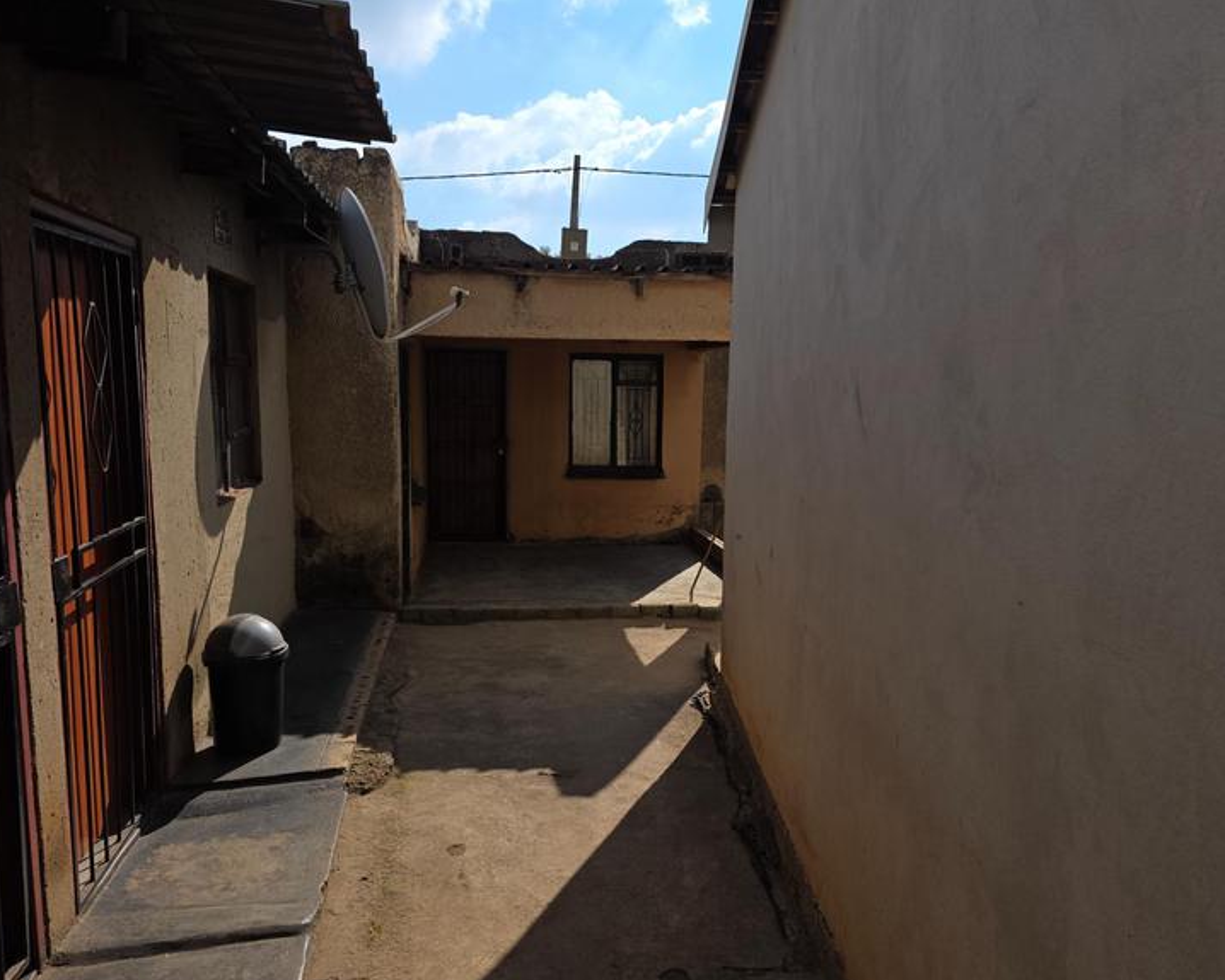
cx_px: 630
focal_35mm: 25
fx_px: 907
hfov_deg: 68.1
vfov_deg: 56.8
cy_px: 510
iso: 12
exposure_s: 1/1276
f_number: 1.7
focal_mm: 6.3
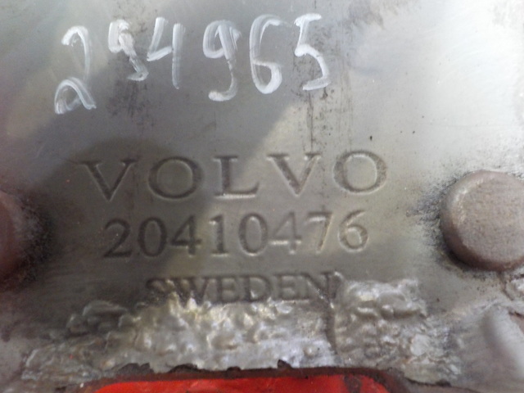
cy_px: 196
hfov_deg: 60.0
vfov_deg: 46.8
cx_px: 262
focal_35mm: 30
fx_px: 454
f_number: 3.3
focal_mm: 4.1
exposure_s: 1/8
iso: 400
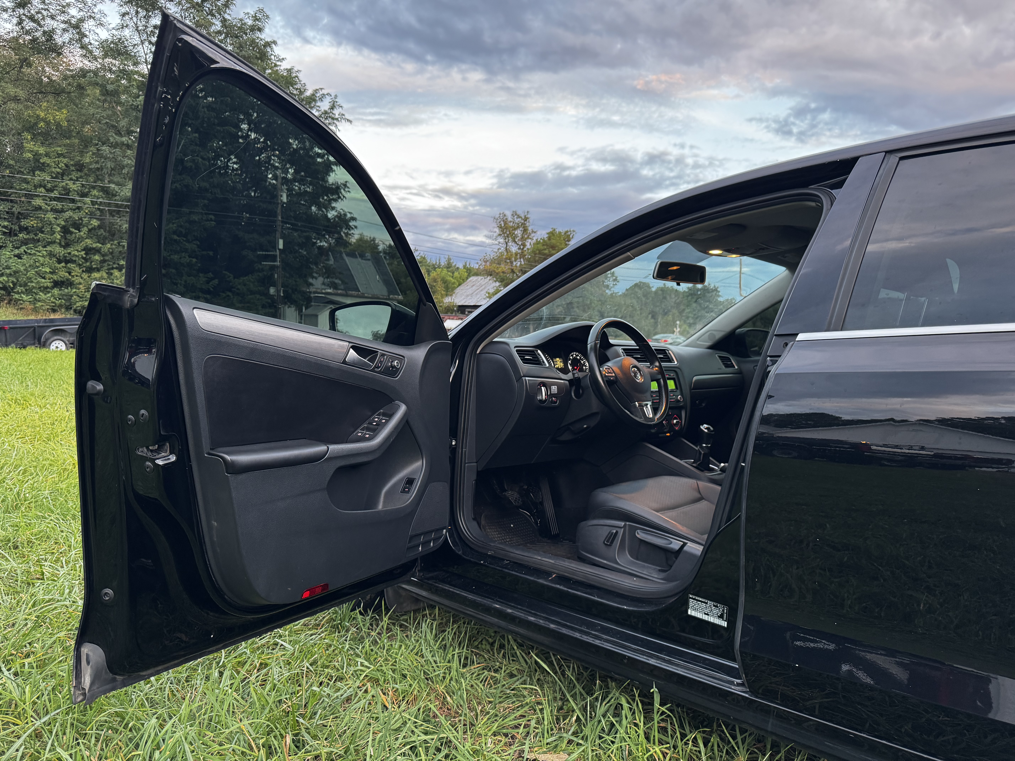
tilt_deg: -4.0
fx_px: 704
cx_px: 508
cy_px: 380
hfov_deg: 71.6
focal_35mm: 24
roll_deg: -2.4
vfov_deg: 56.8
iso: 250
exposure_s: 1/50
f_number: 1.78
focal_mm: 6.76
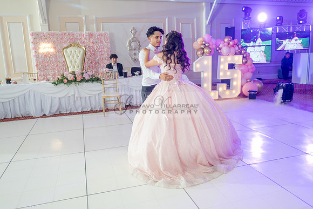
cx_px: 172
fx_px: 271
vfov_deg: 42.1
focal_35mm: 31
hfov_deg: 59.8
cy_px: 103
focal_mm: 26
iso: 400
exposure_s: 1/100
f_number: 2.8
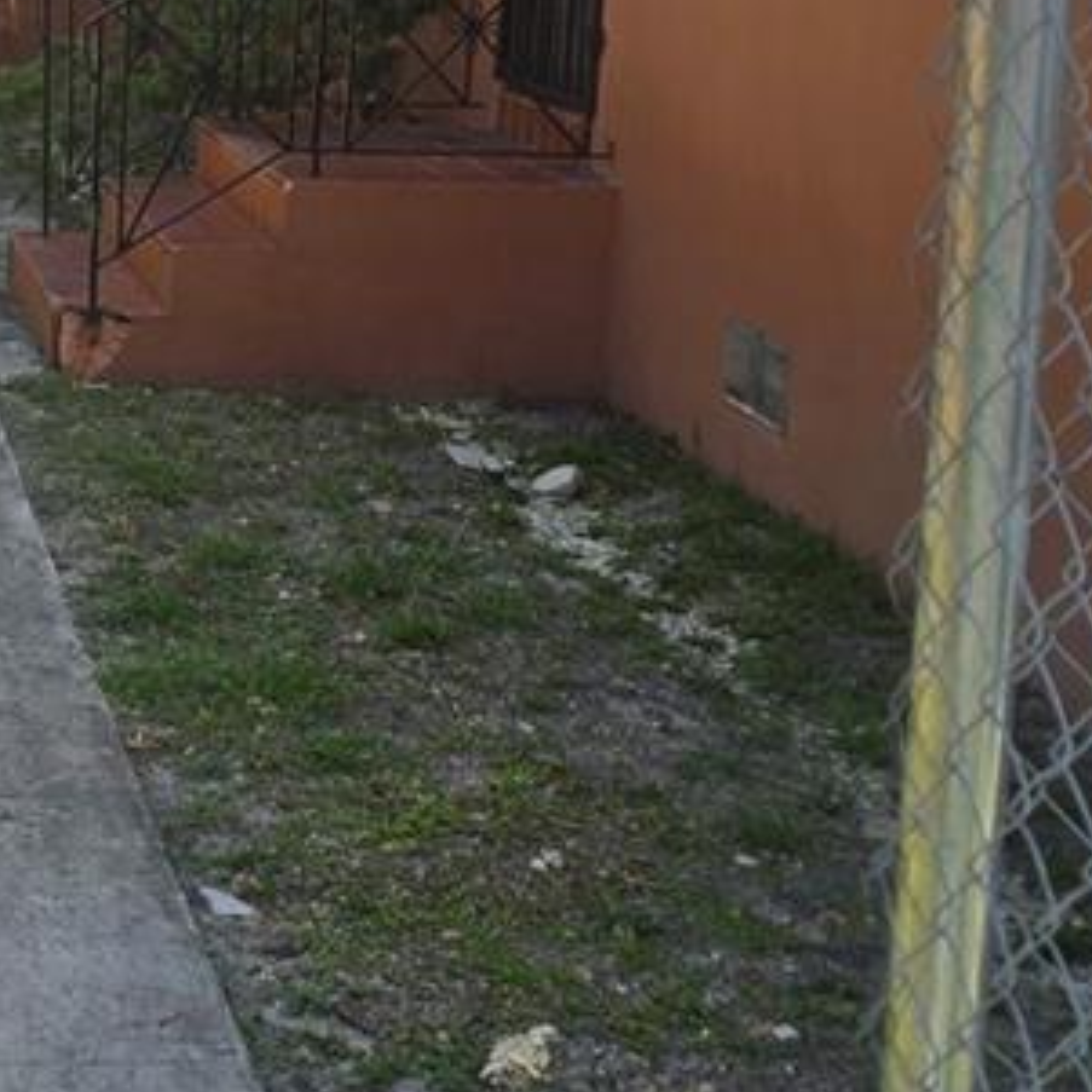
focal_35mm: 81
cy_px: 258
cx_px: 109
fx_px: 2891
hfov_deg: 20.9
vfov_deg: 21.2
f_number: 1.7
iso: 12
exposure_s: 1/488
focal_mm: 6.3
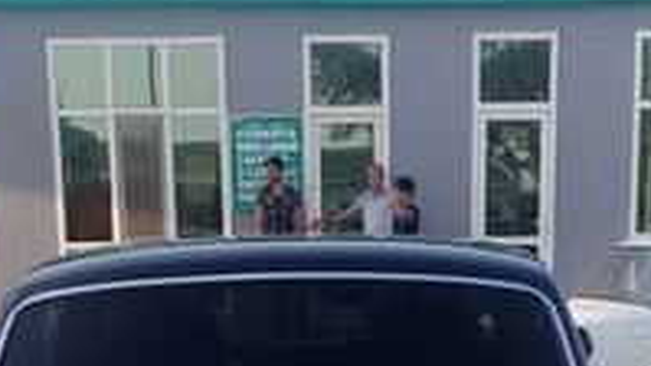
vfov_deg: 13.3
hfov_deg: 25.3
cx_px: 353
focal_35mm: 84
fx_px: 1450
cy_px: 601
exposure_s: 1/328
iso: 64
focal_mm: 3.3
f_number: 2.2
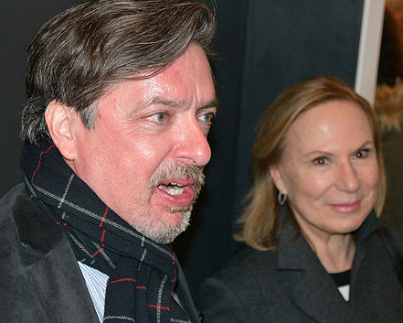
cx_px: 175
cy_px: 169
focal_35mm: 74
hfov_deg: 25.7
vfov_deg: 20.7
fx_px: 883
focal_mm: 40
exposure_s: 1/60
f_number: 4.2
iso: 6400
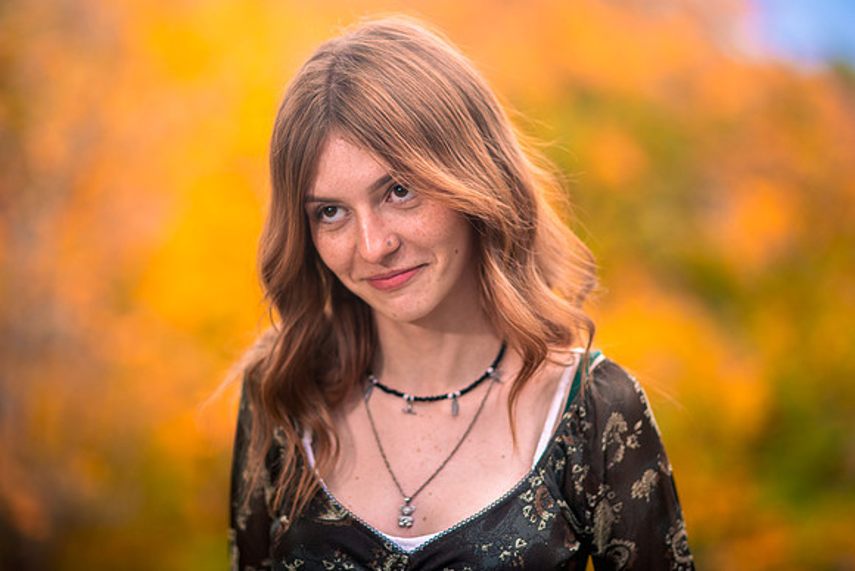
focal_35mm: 108
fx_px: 2577
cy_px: 276
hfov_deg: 18.8
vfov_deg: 12.6
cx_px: 413
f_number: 2
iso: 200
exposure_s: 1/500
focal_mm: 105
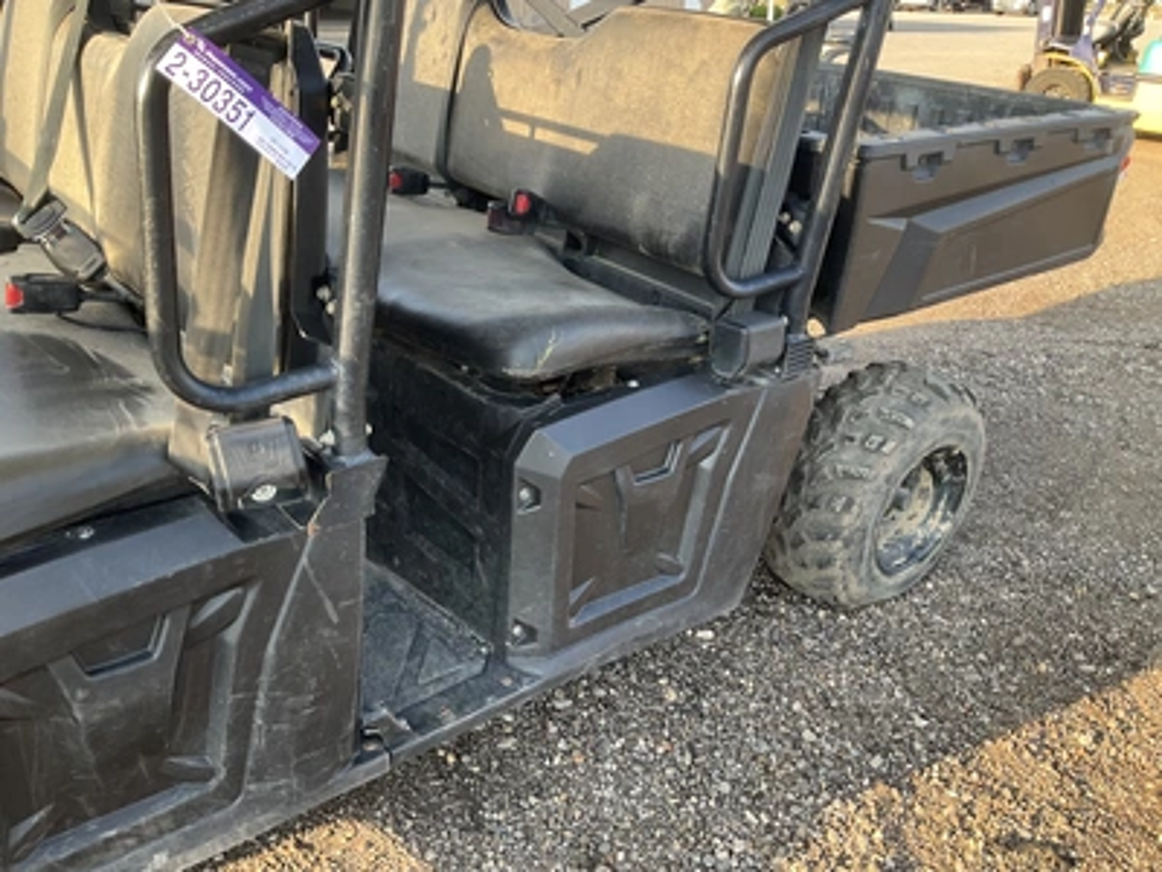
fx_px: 973
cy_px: 436
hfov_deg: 61.7
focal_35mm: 29
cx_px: 581
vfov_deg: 48.2
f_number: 1.8
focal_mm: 3
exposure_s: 1/122
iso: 25
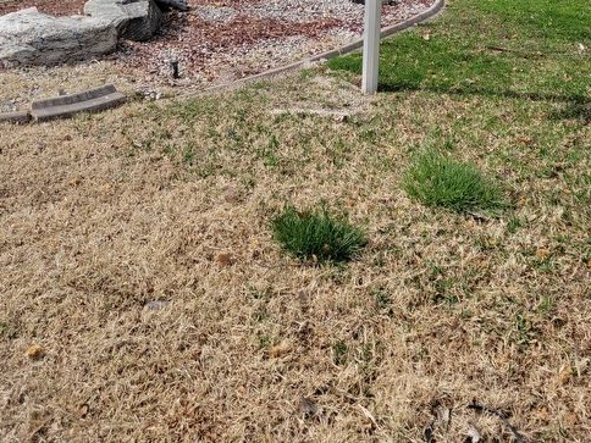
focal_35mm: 43
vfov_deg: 30.2
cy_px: -40
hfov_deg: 43.8
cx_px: 314
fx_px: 734
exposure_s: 1/1904
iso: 40
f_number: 1.8
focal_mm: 5.4
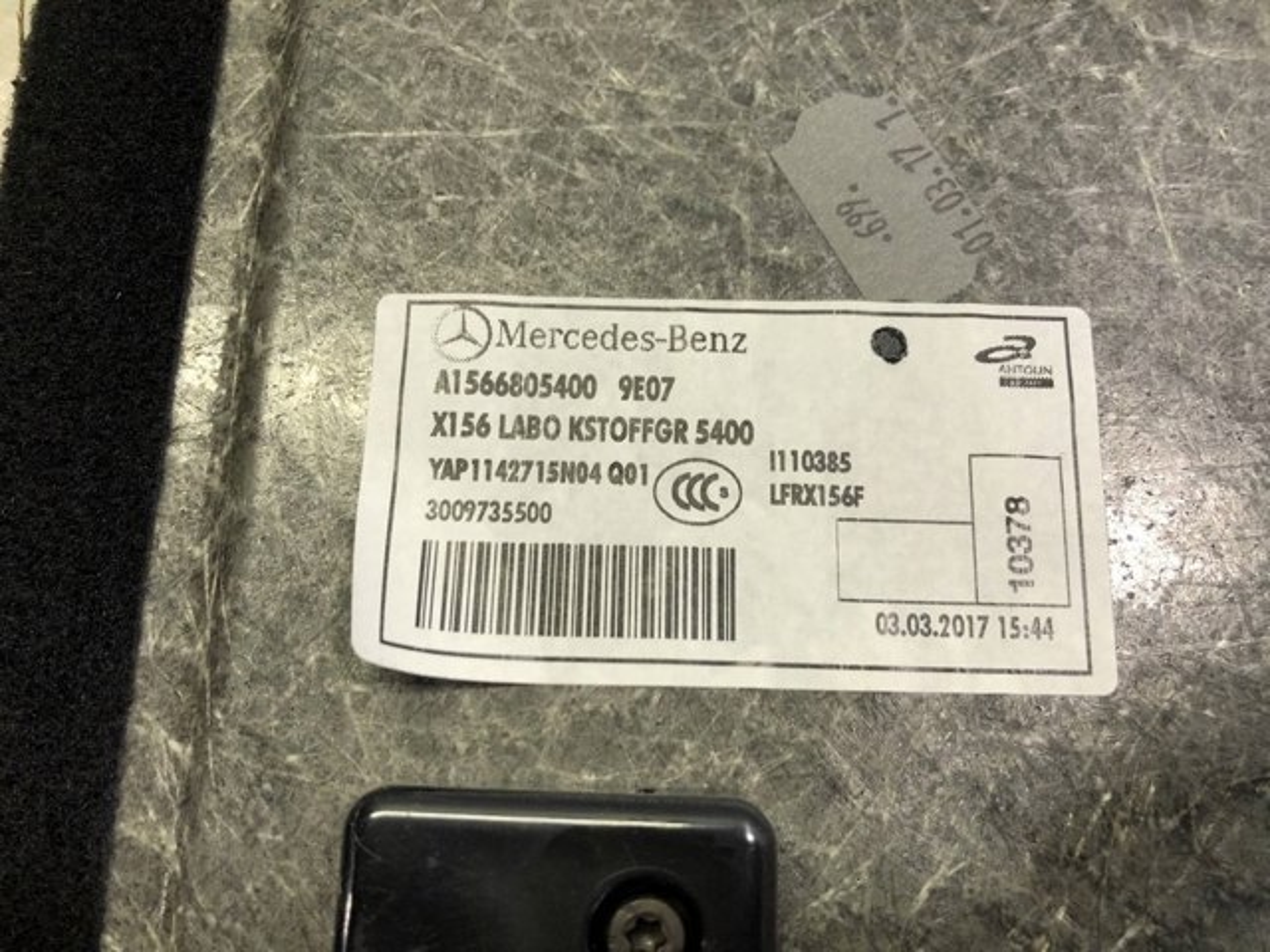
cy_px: 476
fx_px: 1027
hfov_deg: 63.4
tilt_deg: -74.7
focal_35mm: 28
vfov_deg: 49.7
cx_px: 635
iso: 32
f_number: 1.8
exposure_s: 1/33
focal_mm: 4
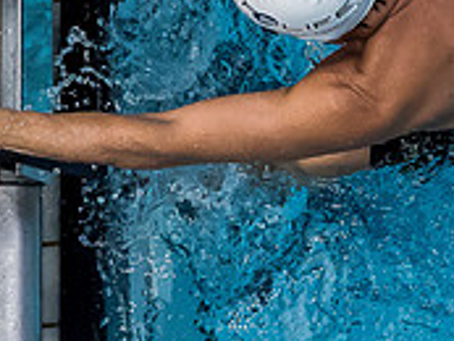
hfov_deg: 1.5
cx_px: 106
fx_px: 17377
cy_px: 2
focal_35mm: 1324
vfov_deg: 1.1
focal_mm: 135
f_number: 2.8
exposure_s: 1/1000
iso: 2000
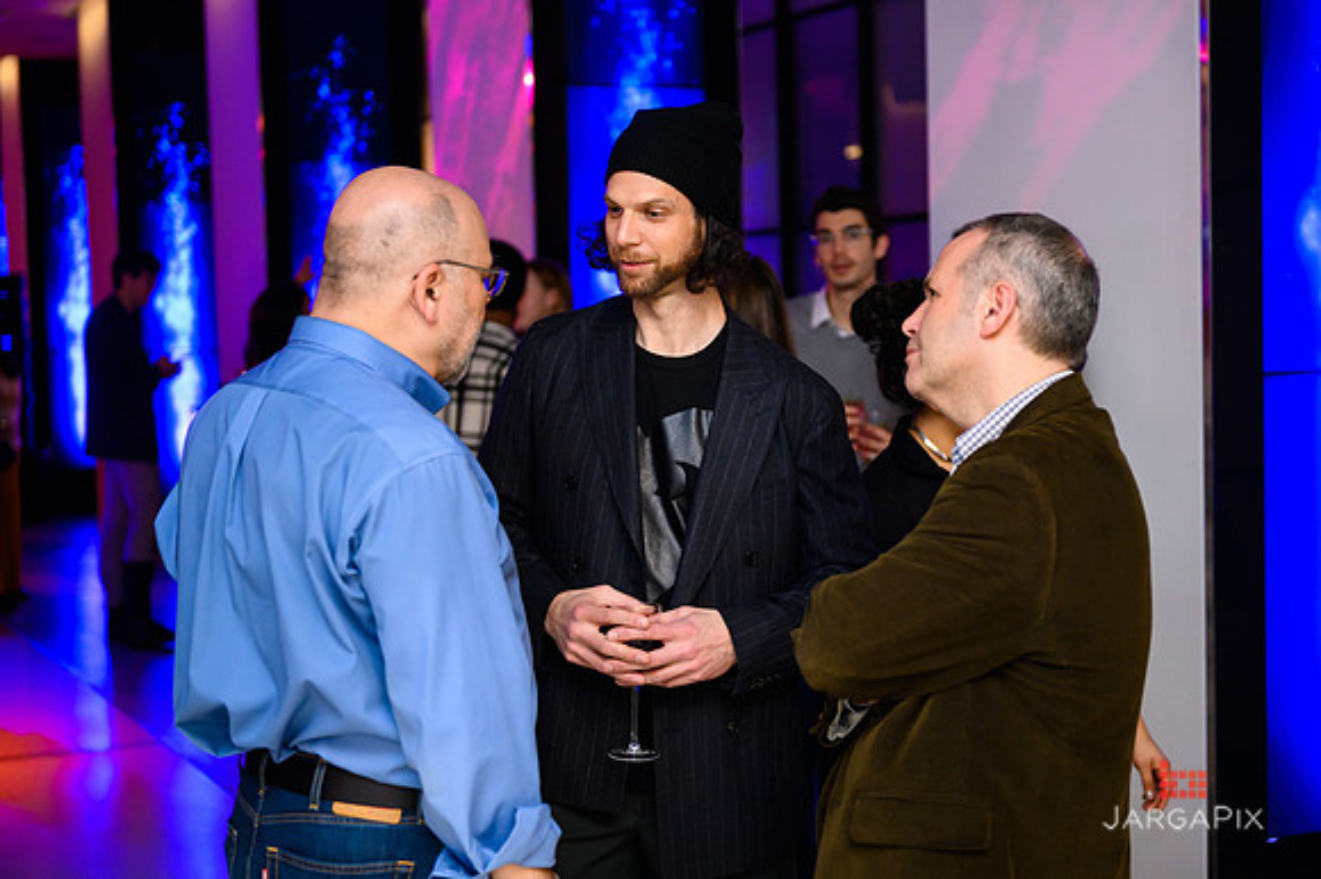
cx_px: 660
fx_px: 2274
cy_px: 440
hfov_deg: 32.4
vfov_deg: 21.9
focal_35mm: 62
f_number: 3.2
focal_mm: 62
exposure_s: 1/200
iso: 1600
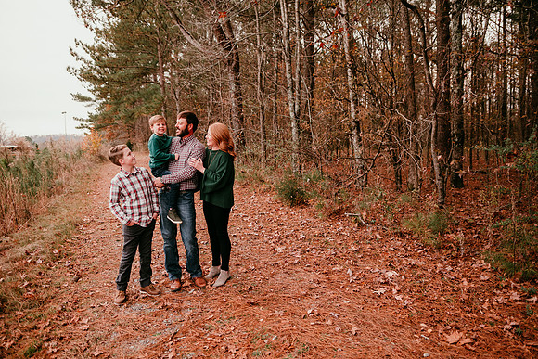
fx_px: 359
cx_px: 269
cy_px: 180
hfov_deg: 73.7
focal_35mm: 24
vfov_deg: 53.2
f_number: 2.2
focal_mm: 24
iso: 100
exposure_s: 1/160
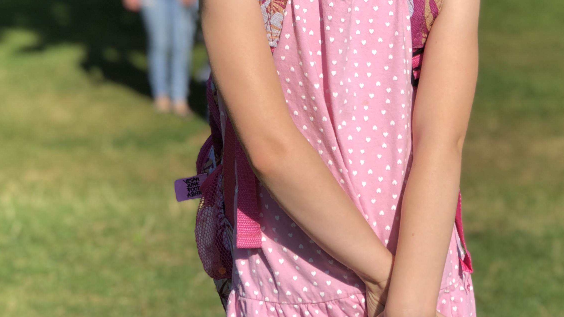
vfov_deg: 10.7
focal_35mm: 111
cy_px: -68
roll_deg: +1.9
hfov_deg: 19.3
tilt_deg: -8.7
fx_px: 1660
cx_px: 325
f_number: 2.8
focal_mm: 6.6
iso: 20
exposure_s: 1/906
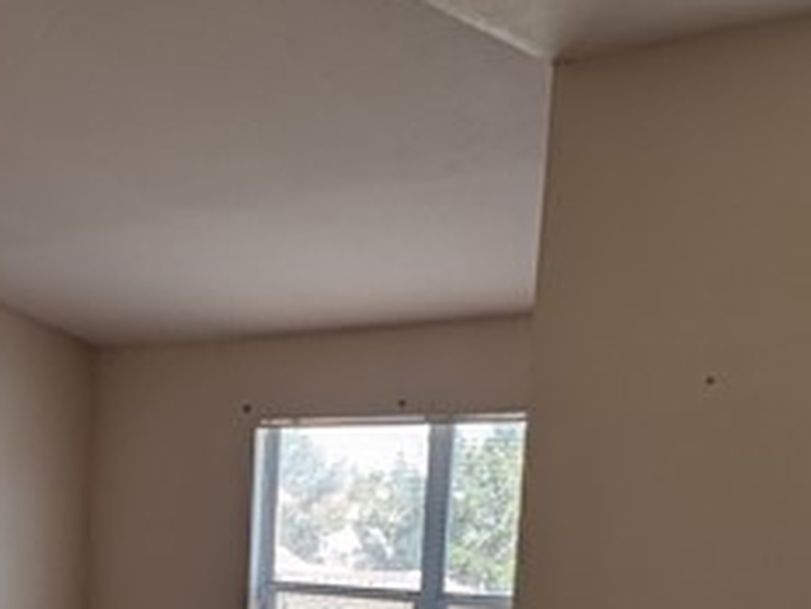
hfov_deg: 32.9
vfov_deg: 23.2
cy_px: 762
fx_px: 1336
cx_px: 169
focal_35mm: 57
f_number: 2.2
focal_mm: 1.95
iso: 43
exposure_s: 1/278
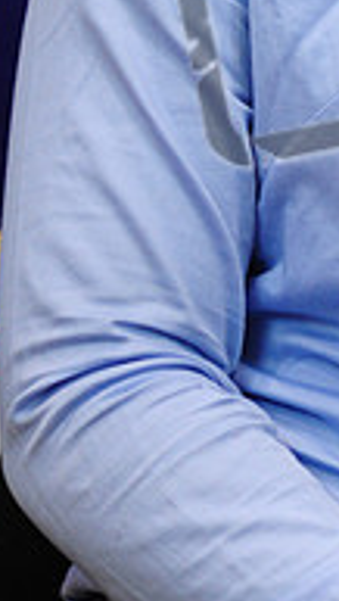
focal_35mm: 386
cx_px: 552
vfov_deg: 5.5
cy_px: -237
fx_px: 6150
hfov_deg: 3.1
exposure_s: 1/125
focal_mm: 82
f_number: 4
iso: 640
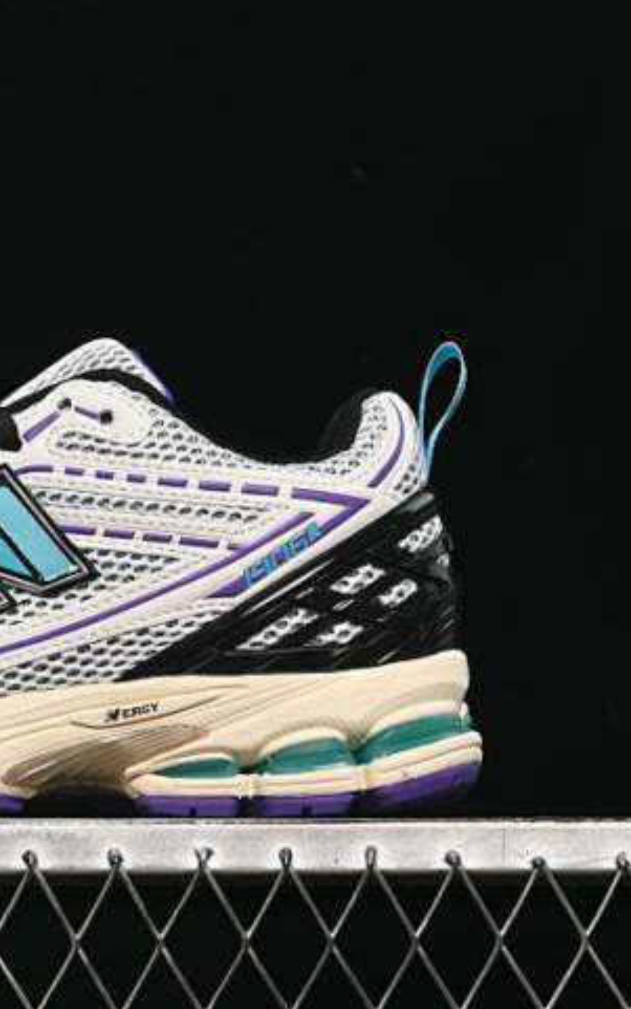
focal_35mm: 116
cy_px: 503
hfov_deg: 11.2
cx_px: -42
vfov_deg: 18.0
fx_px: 3189
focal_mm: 50
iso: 160
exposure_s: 1/50
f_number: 6.3
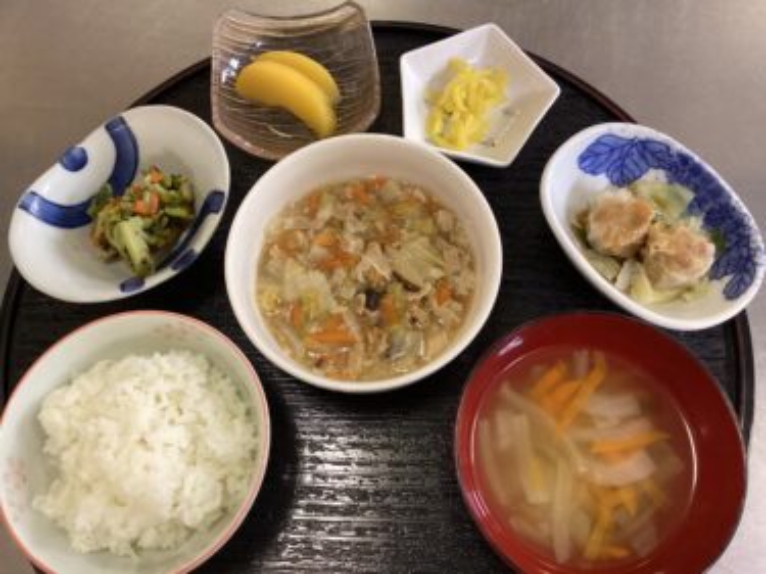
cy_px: 287
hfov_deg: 58.4
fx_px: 686
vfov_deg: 45.4
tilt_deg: -72.3
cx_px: 383
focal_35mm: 31
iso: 320
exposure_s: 1/60
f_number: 2.4
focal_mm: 3.3
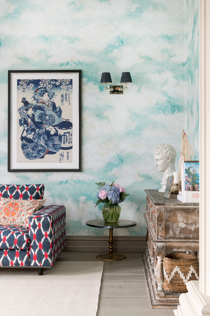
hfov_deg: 27.0
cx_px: 105
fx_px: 437
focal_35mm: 50
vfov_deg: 39.6
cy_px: 158
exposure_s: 1/6
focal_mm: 50
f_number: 13
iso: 125
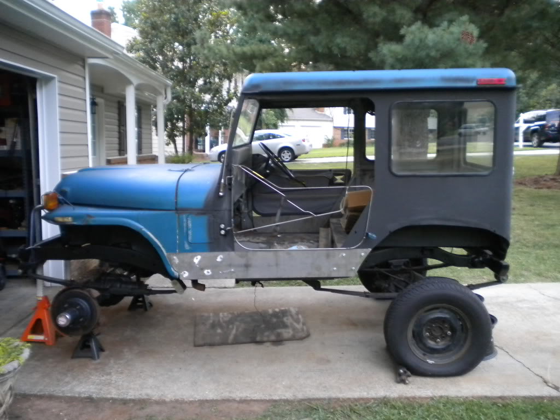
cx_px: 280
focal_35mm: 35
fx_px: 566
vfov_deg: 40.7
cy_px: 210
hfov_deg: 52.6
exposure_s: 1/66
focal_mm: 6.3
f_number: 3.1
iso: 400
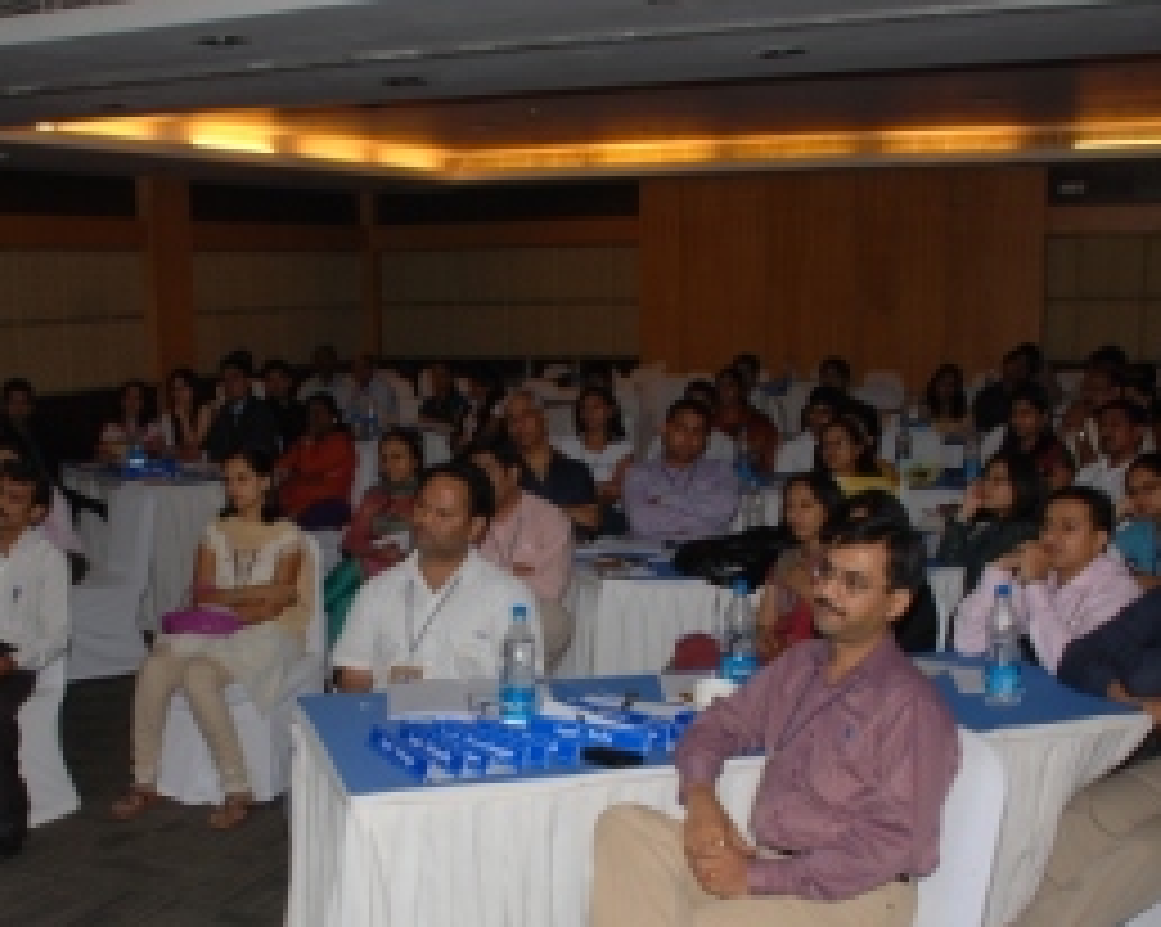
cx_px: 486
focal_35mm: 49
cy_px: 632
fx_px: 1682
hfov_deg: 38.0
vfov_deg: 30.5
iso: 200
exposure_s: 1/60
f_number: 4
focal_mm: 20
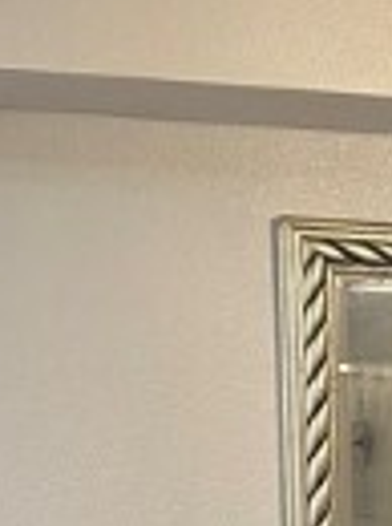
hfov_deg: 9.8
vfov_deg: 13.3
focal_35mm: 142
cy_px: 736
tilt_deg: -7.3
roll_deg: -1.1
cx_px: 760
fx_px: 2151
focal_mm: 6.86
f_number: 1.78
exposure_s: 1/60
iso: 400
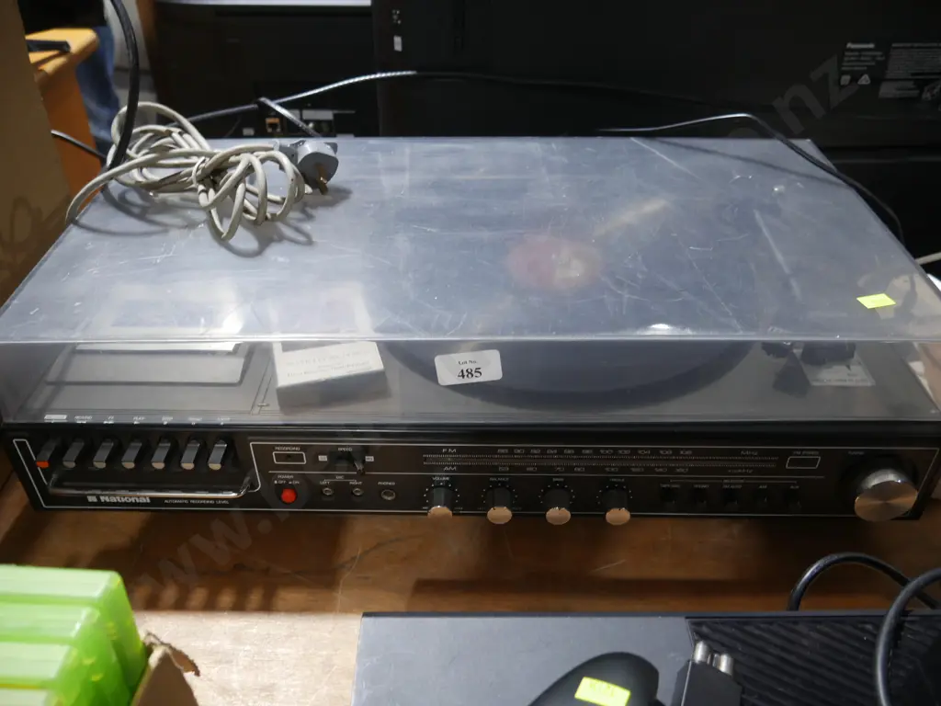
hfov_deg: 63.4
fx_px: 761
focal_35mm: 28
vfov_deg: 49.7
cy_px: 353
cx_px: 470
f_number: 3.5
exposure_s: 1/60
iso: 500
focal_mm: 14
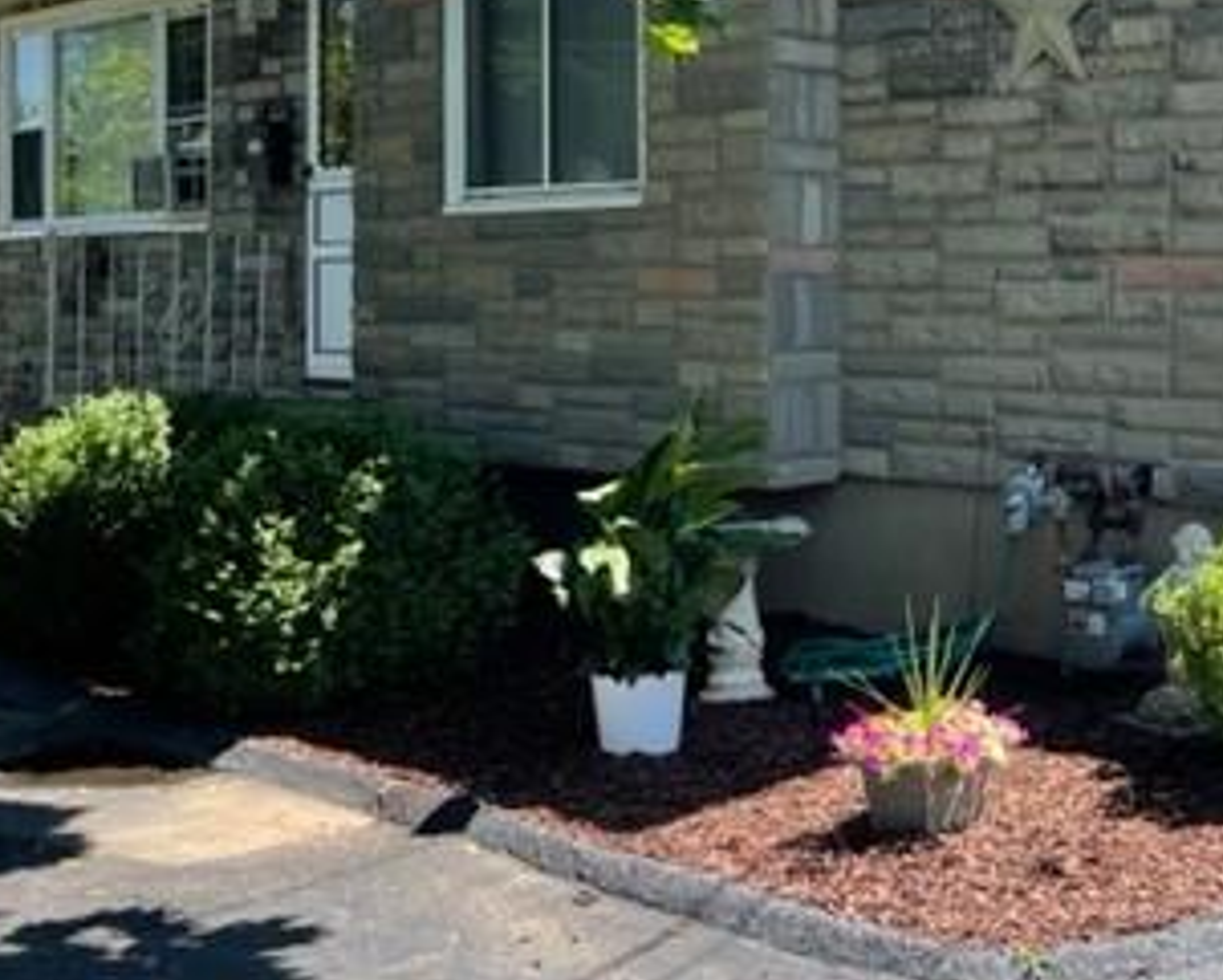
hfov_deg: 32.3
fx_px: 1955
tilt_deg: +1.2
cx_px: 1190
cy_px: 203
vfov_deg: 27.6
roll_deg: +0.9
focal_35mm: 54
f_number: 1.6
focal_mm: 5.1
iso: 32
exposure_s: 1/1266
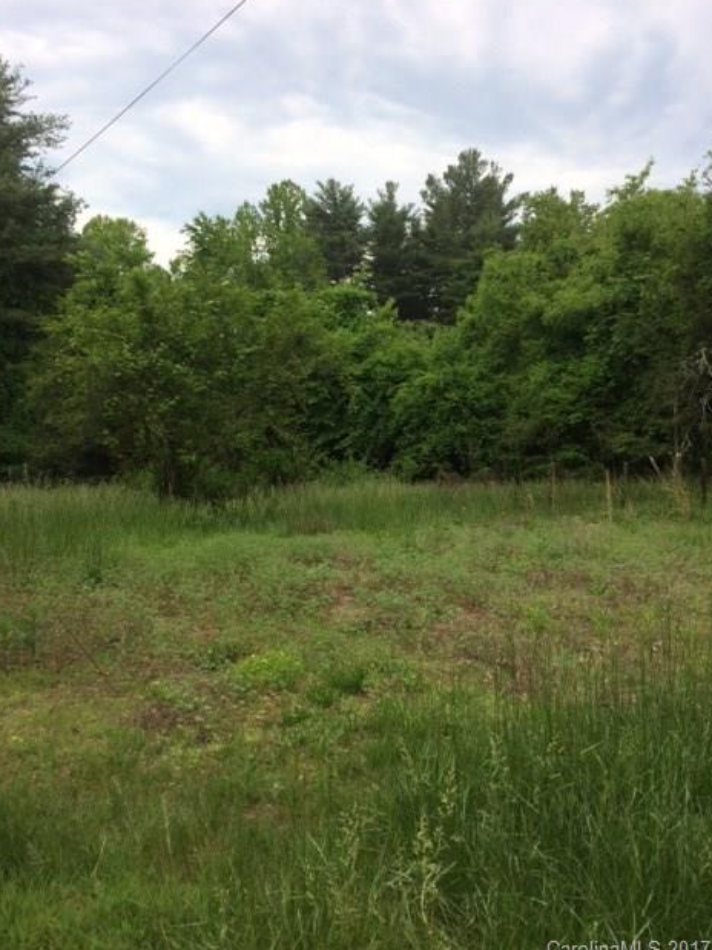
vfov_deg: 60.0
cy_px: 473
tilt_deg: -5.1
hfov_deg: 46.8
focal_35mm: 30
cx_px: 354
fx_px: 823
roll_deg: -2.2
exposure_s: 1/707
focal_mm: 4.15
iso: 32
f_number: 2.2
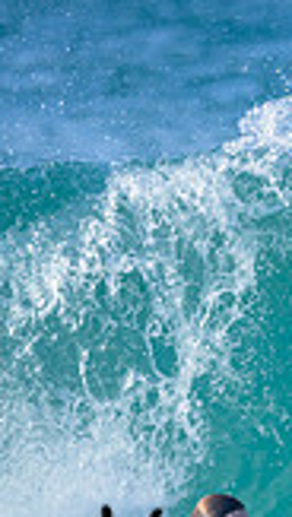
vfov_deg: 0.7
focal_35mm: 2987
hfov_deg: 0.4
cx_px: 428
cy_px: 528
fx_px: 41009
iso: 560
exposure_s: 1/2500
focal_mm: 800
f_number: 6.3
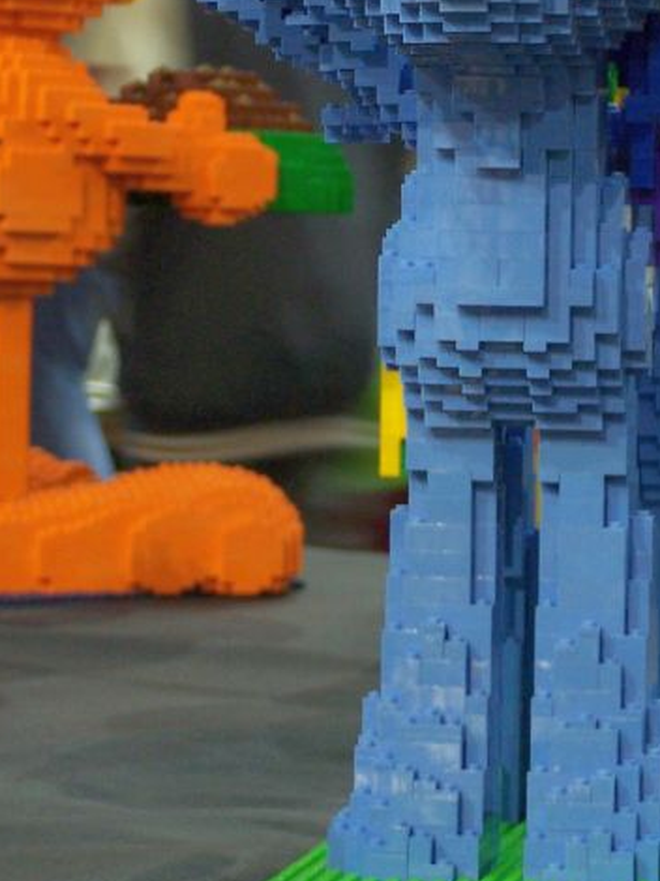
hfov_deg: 7.2
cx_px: 521
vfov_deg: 9.6
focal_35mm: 205
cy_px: 24
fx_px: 5216
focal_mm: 15.6
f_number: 3.2
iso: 140
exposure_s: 1/8
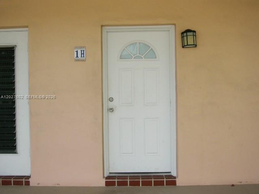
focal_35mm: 35
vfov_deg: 40.7
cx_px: 130
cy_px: 97
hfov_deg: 52.6
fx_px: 262
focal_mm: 5.8
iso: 100
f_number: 8
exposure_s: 1/100
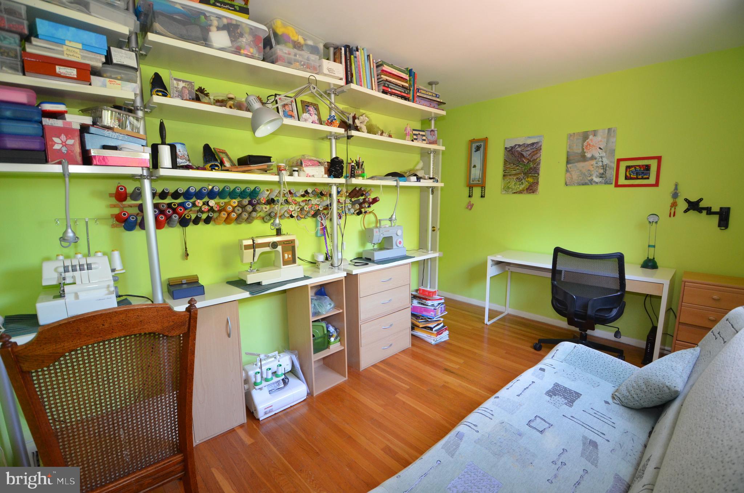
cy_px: 246
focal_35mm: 15
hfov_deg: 100.5
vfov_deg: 77.1
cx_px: 372
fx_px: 309
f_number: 4
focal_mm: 10
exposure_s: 1/60
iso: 1100
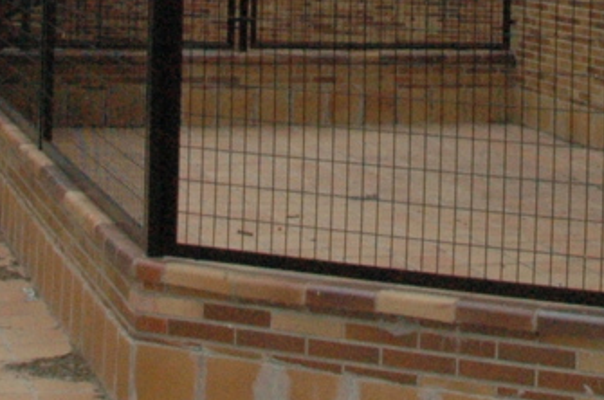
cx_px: 453
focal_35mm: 121
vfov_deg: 10.8
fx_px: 2026
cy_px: -214
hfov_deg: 16.9
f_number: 20
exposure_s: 1/500
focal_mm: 18
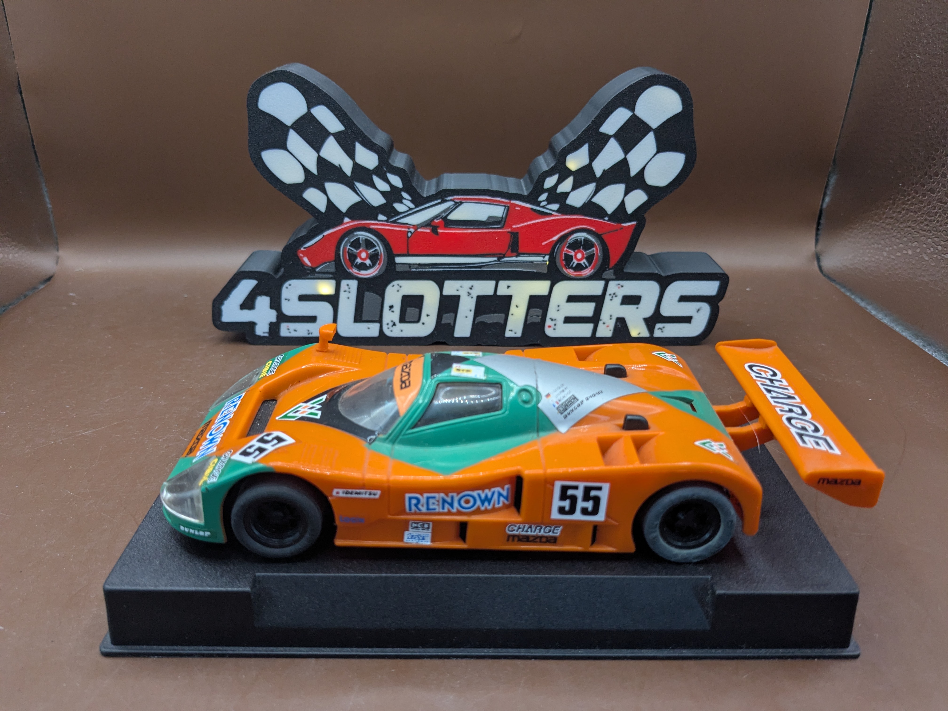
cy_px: 356
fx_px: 739
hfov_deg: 65.3
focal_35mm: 27
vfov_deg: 51.4
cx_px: 474
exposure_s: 1/25
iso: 194
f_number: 1.73
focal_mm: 4.38
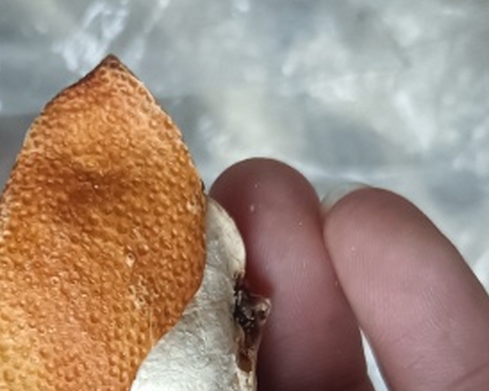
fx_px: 1114
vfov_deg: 18.7
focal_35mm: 77
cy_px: 482
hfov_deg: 24.2
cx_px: 75
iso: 2272
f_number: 1.9
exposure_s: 1/25
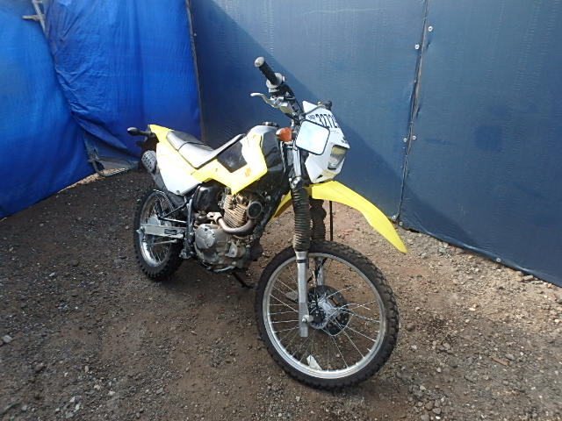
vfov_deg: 63.4
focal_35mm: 21
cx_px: 281
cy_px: 210
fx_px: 341
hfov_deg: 79.0
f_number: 3.5
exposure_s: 1/320
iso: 125
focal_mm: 3.7
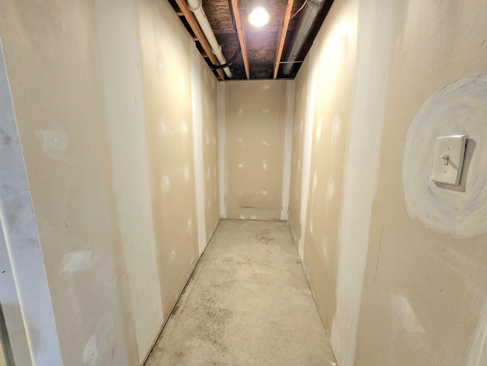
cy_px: 183
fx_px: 183
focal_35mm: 13
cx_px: 244
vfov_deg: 89.9
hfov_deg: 106.2
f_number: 2.2
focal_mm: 2.2
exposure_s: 1/30
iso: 320
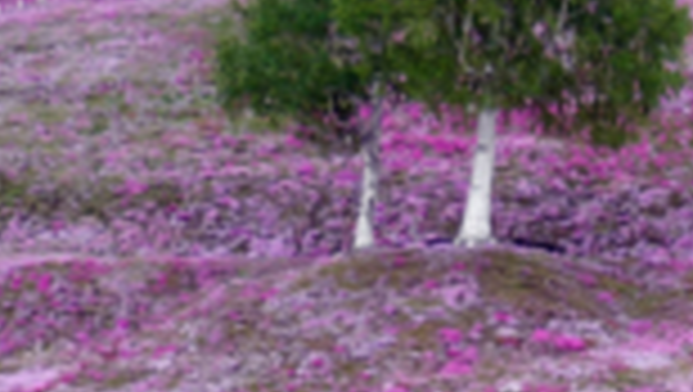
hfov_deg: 14.9
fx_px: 2575
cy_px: 509
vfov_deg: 8.6
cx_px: 796
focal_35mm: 140
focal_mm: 5.5
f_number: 2.8
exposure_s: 1/250
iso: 100
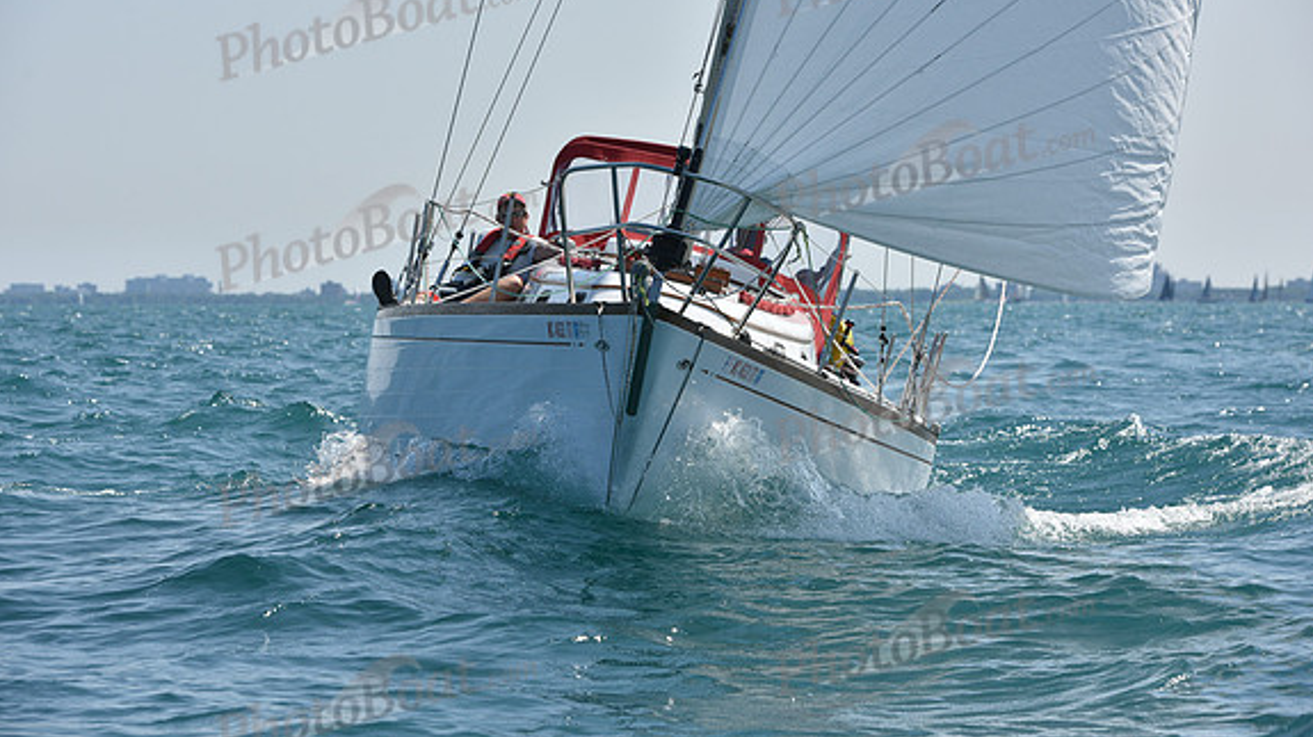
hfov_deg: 14.5
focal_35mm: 148
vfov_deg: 8.2
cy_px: 318
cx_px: 658
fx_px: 5151
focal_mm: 140
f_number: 8
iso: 250
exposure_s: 1/1250
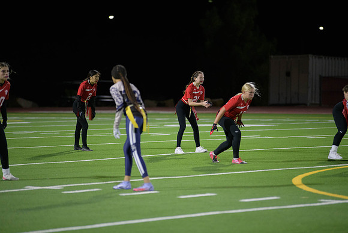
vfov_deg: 6.9
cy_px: 116
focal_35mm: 200
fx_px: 1934
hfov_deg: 10.3
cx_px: 174
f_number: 2.8
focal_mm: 200
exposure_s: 1/640
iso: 3200
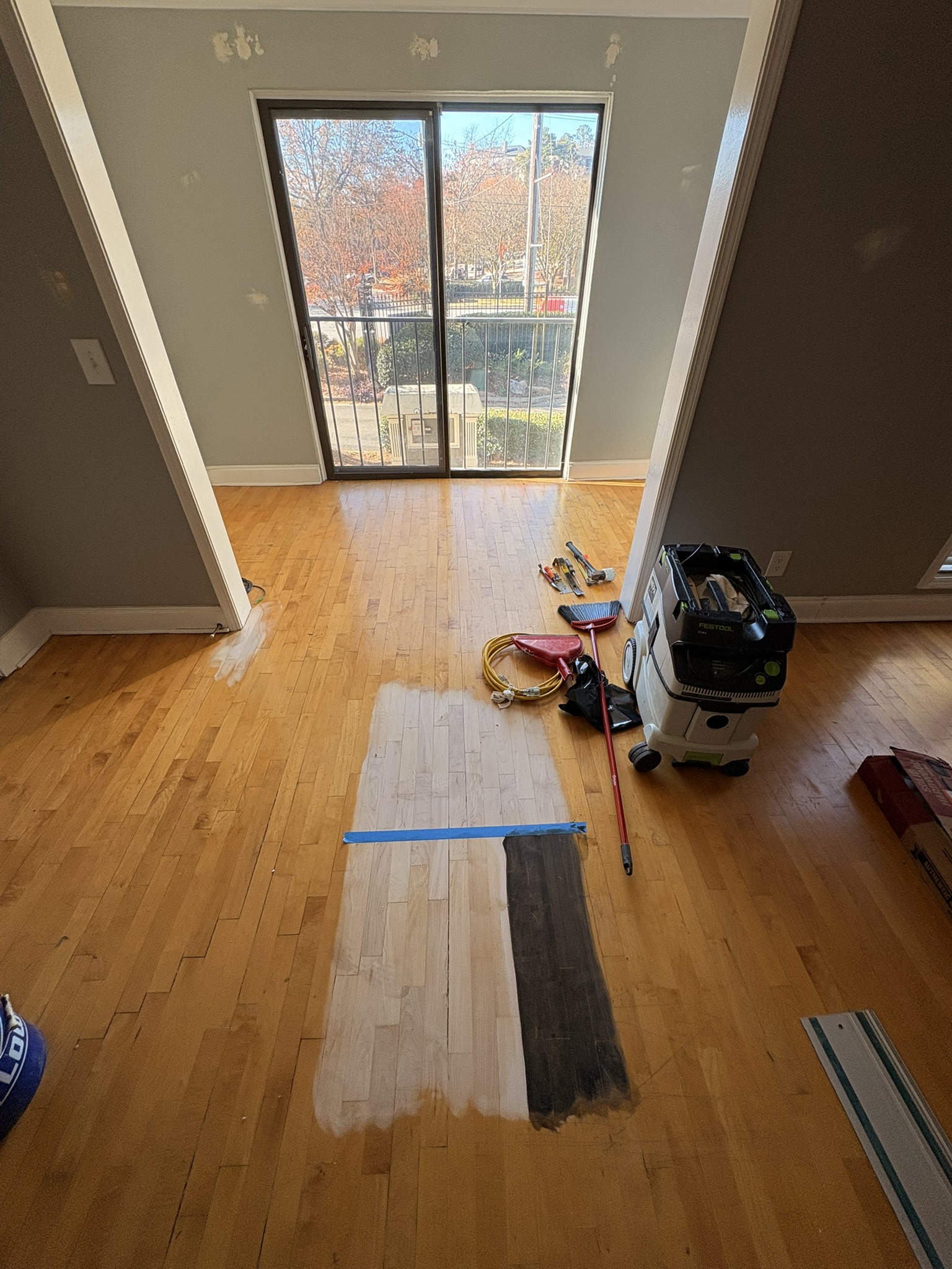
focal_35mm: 14
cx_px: 476
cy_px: 634
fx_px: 513
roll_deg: +0.0
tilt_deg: -38.0
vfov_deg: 102.1
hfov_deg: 85.7
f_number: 2.2
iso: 80
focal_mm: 2.22
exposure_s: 1/99
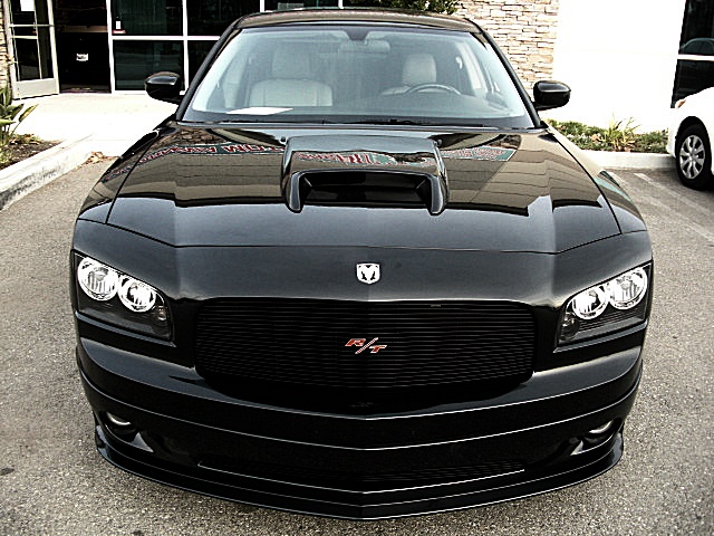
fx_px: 743
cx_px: 357
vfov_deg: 39.7
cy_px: 268
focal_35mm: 36
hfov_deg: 51.4
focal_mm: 6.3
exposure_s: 1/60
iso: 200
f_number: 2.8
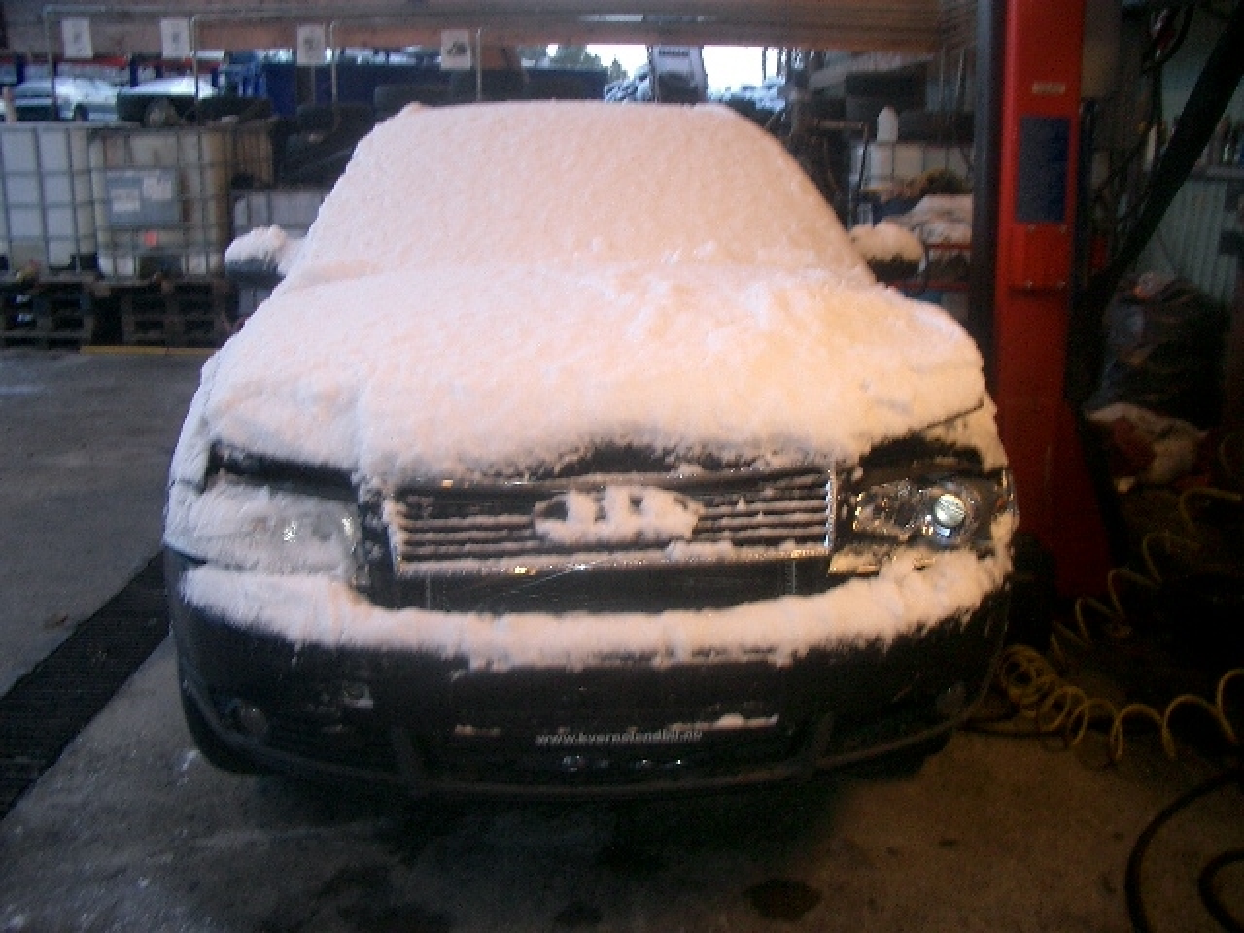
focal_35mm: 35
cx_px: 622
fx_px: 1258
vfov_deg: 40.7
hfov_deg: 52.6
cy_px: 466
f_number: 2.6
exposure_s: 1/40
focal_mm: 5.8
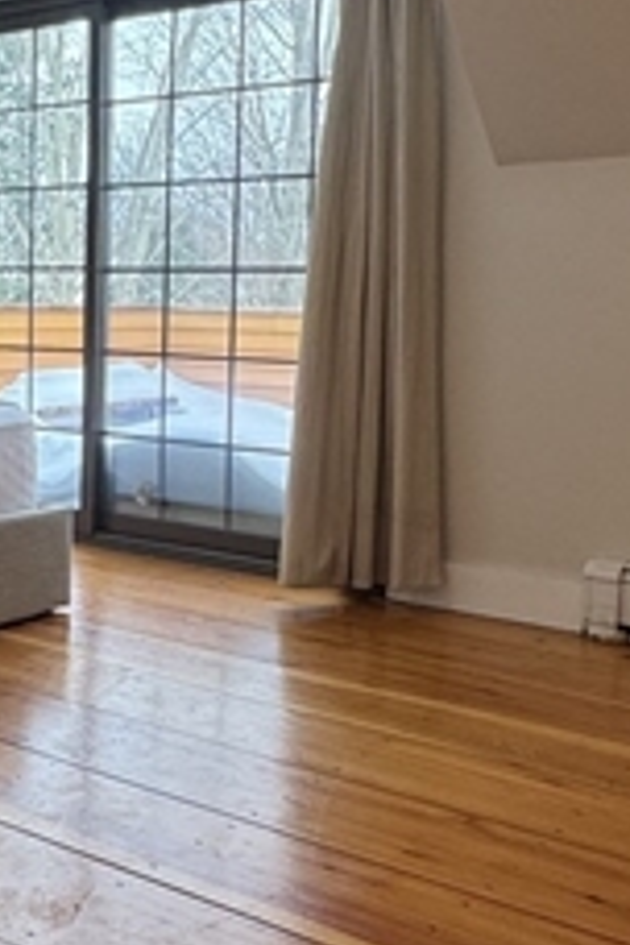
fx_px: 1286
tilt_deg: -4.1
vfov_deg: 40.2
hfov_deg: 26.6
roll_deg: -1.3
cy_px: 398
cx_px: 62
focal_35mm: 49
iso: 80
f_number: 2.2
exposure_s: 1/120
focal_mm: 2.22
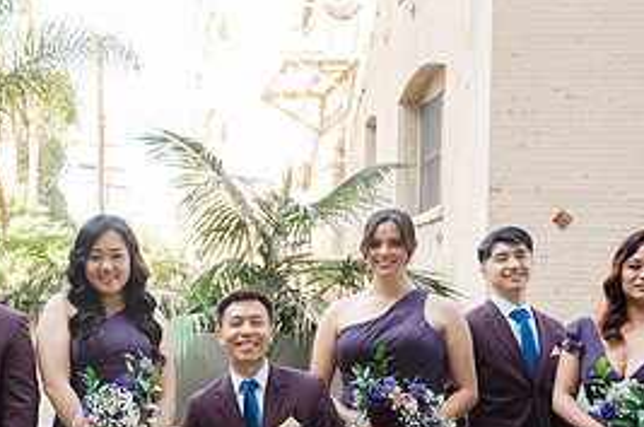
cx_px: 53
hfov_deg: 30.8
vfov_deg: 21.1
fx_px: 1107
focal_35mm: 62
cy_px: 420
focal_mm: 28
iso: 400
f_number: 5
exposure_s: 1/200
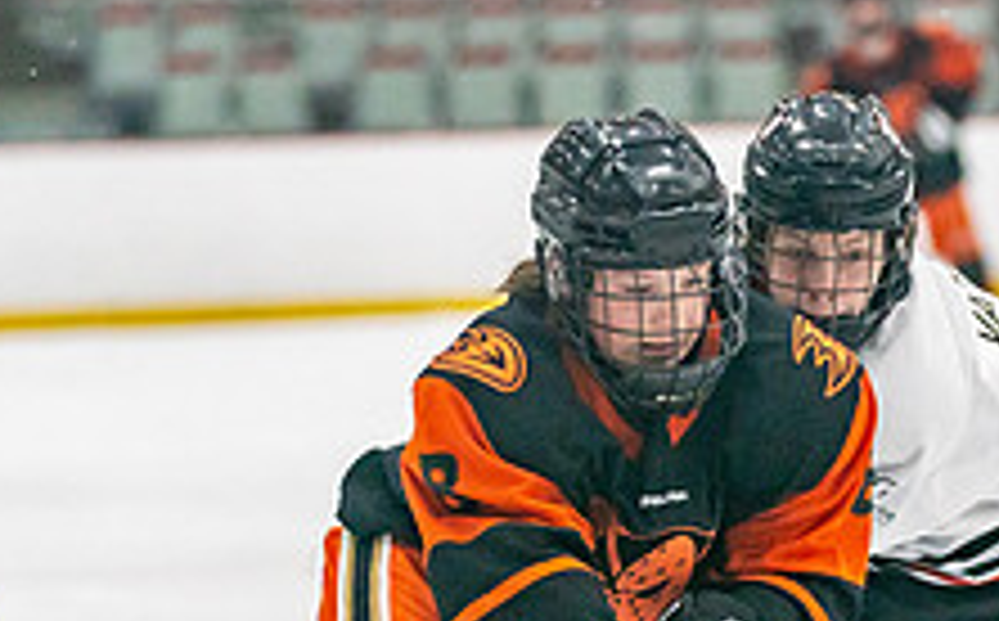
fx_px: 9678
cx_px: 528
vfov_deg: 3.7
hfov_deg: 5.9
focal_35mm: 356
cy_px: 824
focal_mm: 121
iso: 3200
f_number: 2.8
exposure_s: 1/1250
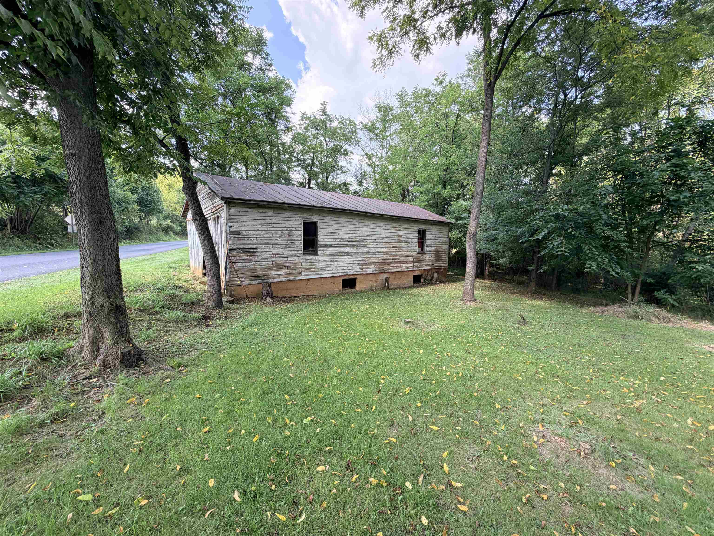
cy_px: 268
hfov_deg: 102.1
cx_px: 357
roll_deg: -0.6
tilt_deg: -3.7
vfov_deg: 85.7
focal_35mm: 14
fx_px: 289
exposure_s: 1/184
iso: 50
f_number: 2.2
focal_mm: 2.22
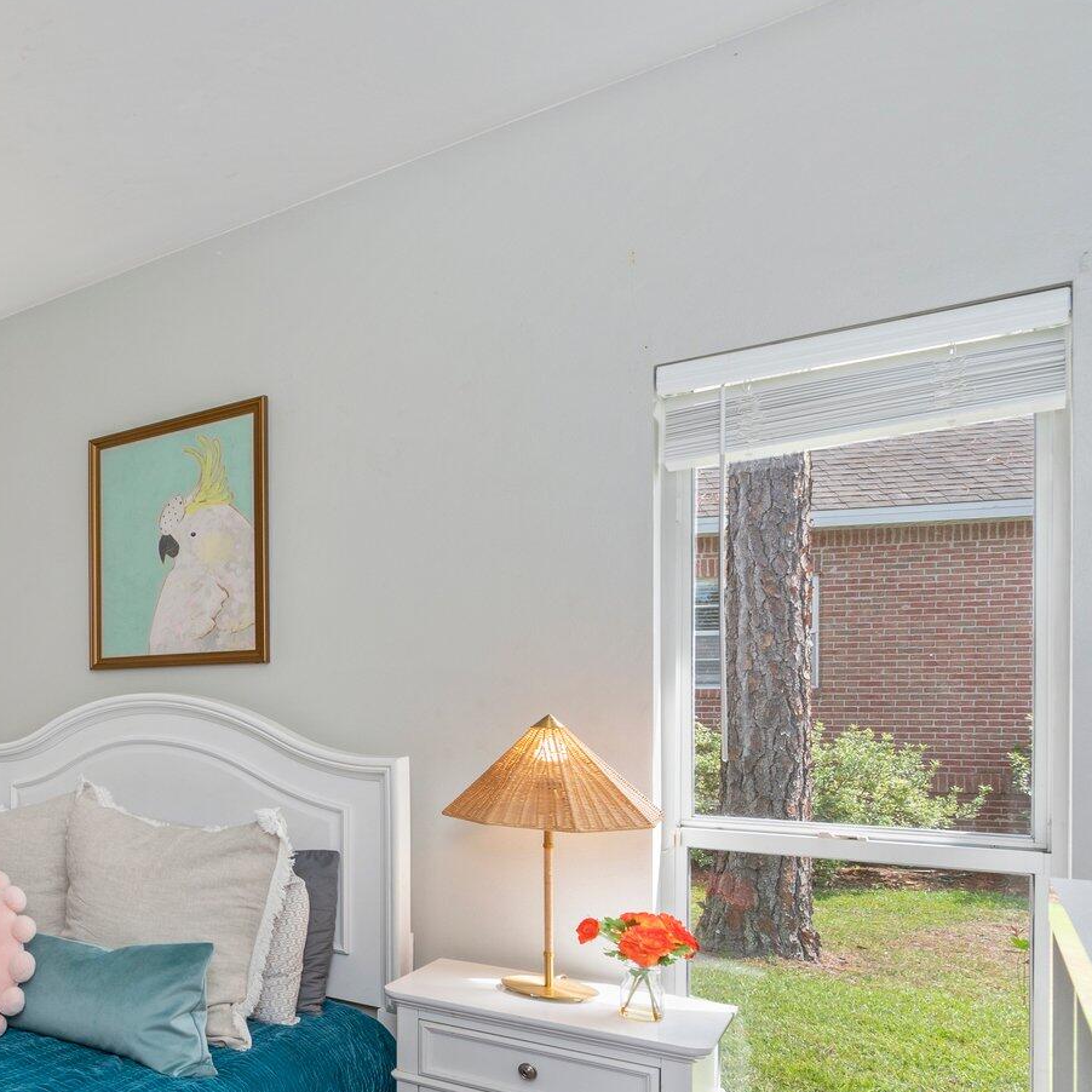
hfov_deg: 44.1
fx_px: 964
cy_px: 714
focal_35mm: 27
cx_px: -128
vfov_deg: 58.0
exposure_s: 1/40
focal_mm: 14
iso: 250
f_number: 9
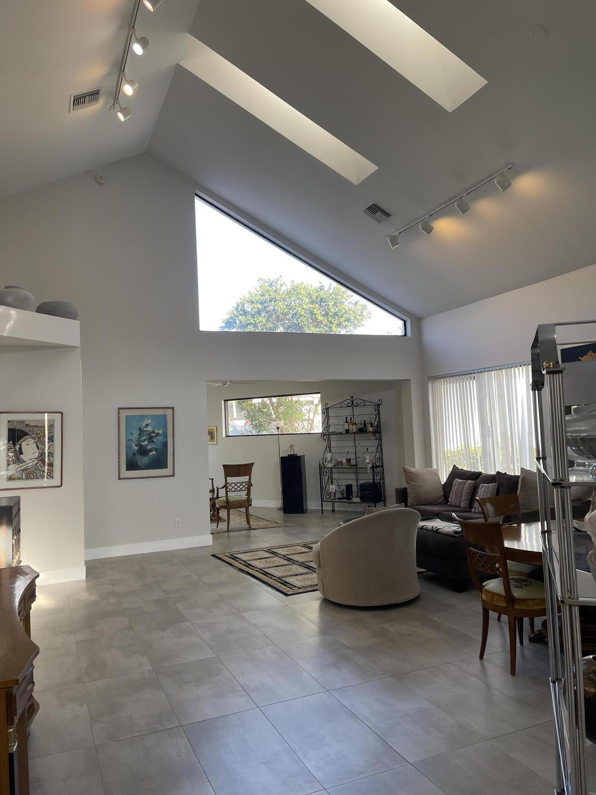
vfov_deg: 67.3
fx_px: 597
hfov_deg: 53.1
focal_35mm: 26
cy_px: 398
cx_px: 298
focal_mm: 5.1
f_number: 1.6
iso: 100
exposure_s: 1/120
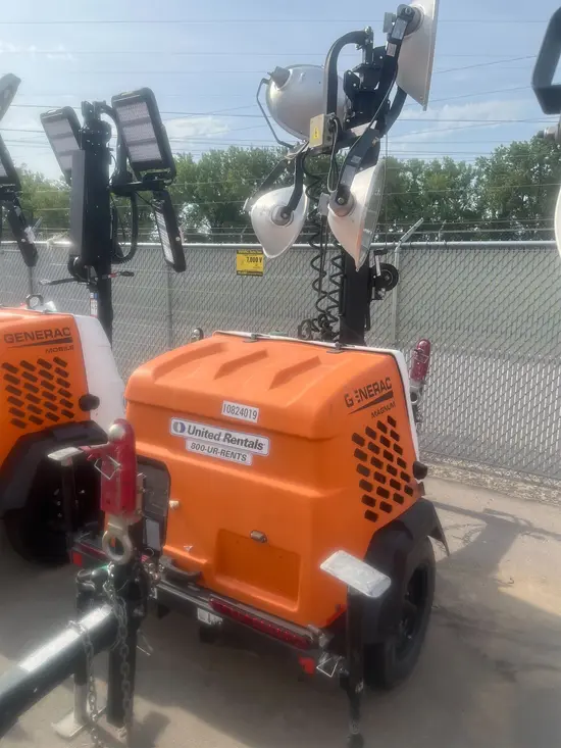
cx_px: 280
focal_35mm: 26
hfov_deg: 53.1
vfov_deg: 67.3
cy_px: 374
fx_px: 562
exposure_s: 1/2268
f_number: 1.6
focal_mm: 5.1
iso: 50
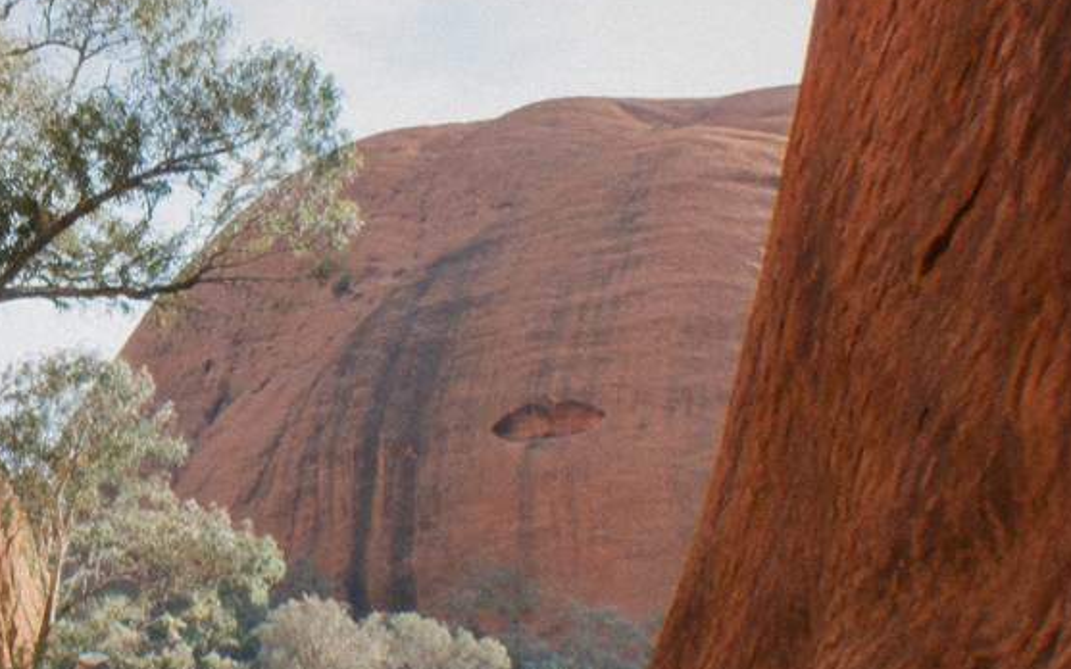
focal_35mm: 64
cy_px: 615
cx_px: 394
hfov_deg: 31.8
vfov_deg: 19.9
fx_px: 1868
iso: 500
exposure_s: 1/640
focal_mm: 35
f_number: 7.1
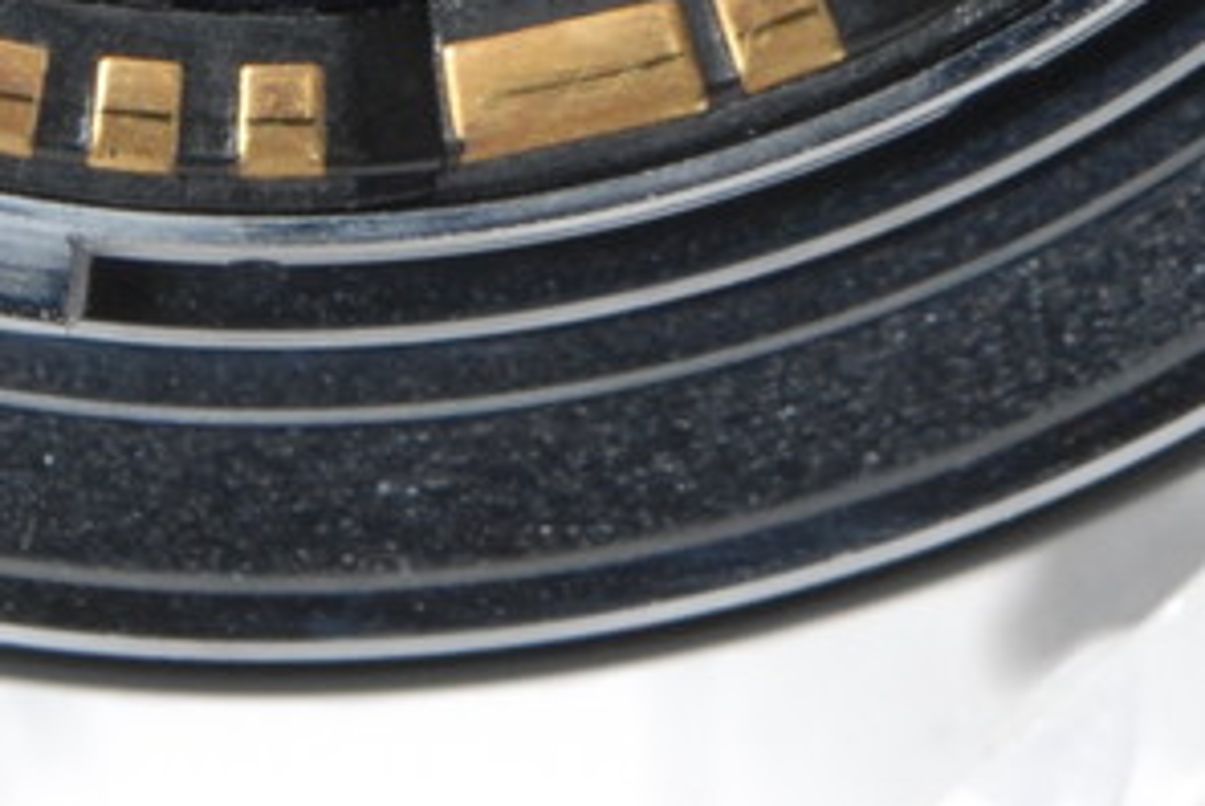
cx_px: 261
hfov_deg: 4.6
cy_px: -1309
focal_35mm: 446
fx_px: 14933
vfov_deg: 3.1
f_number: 16
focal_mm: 55
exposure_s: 1/100
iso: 400
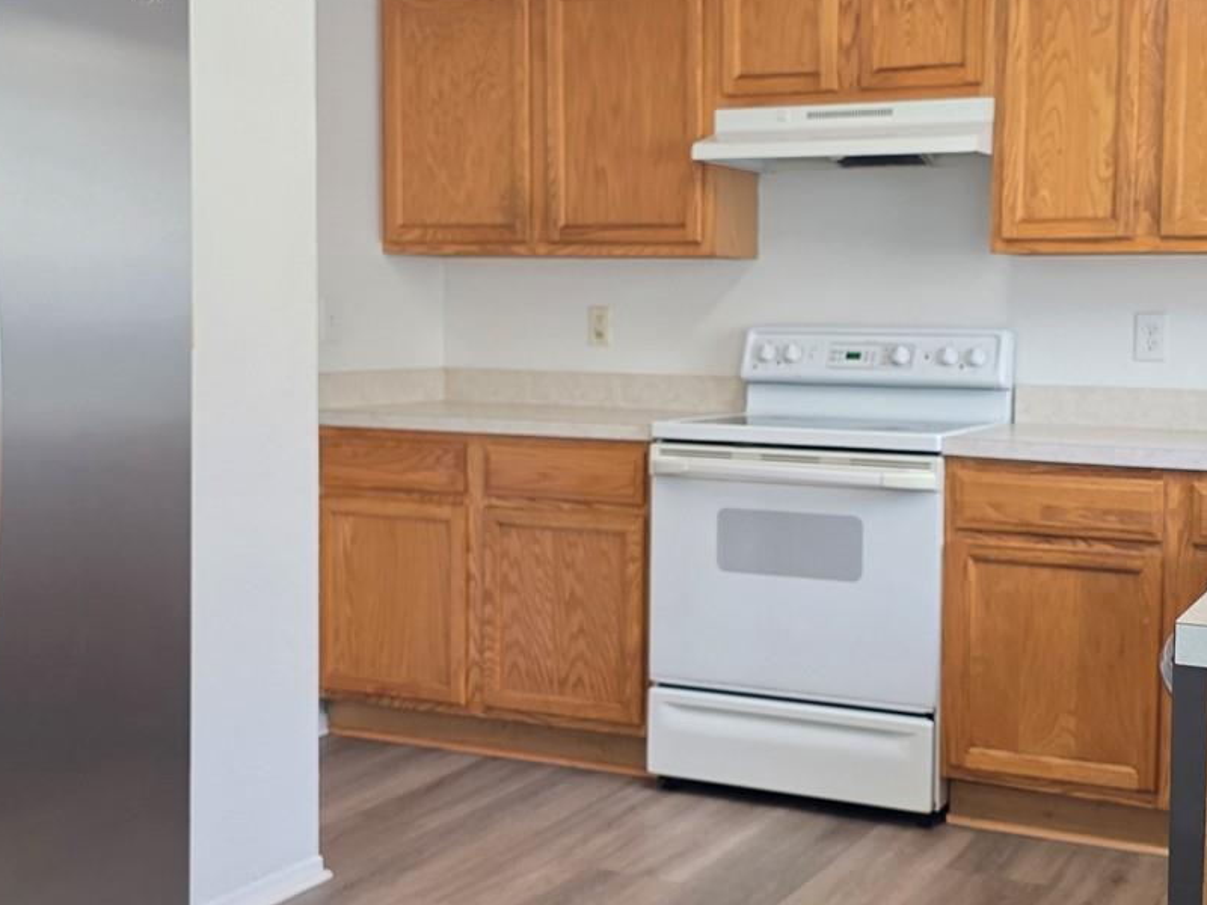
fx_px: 1604
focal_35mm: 46
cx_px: 753
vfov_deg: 31.5
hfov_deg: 41.0
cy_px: 436
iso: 100
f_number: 1.7
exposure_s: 1/120
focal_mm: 6.3
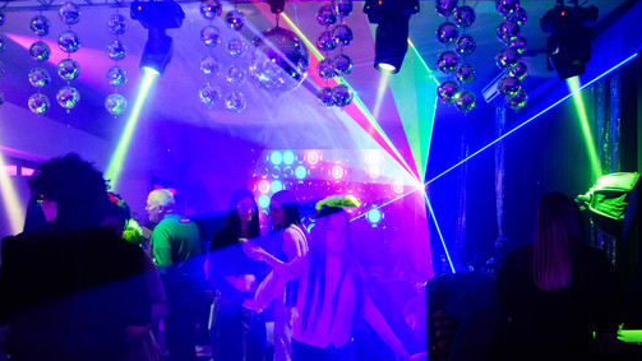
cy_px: 217
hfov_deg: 57.9
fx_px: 579
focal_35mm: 34
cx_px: 282
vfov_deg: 34.5
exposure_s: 1/50
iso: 3200
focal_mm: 17
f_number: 2.8
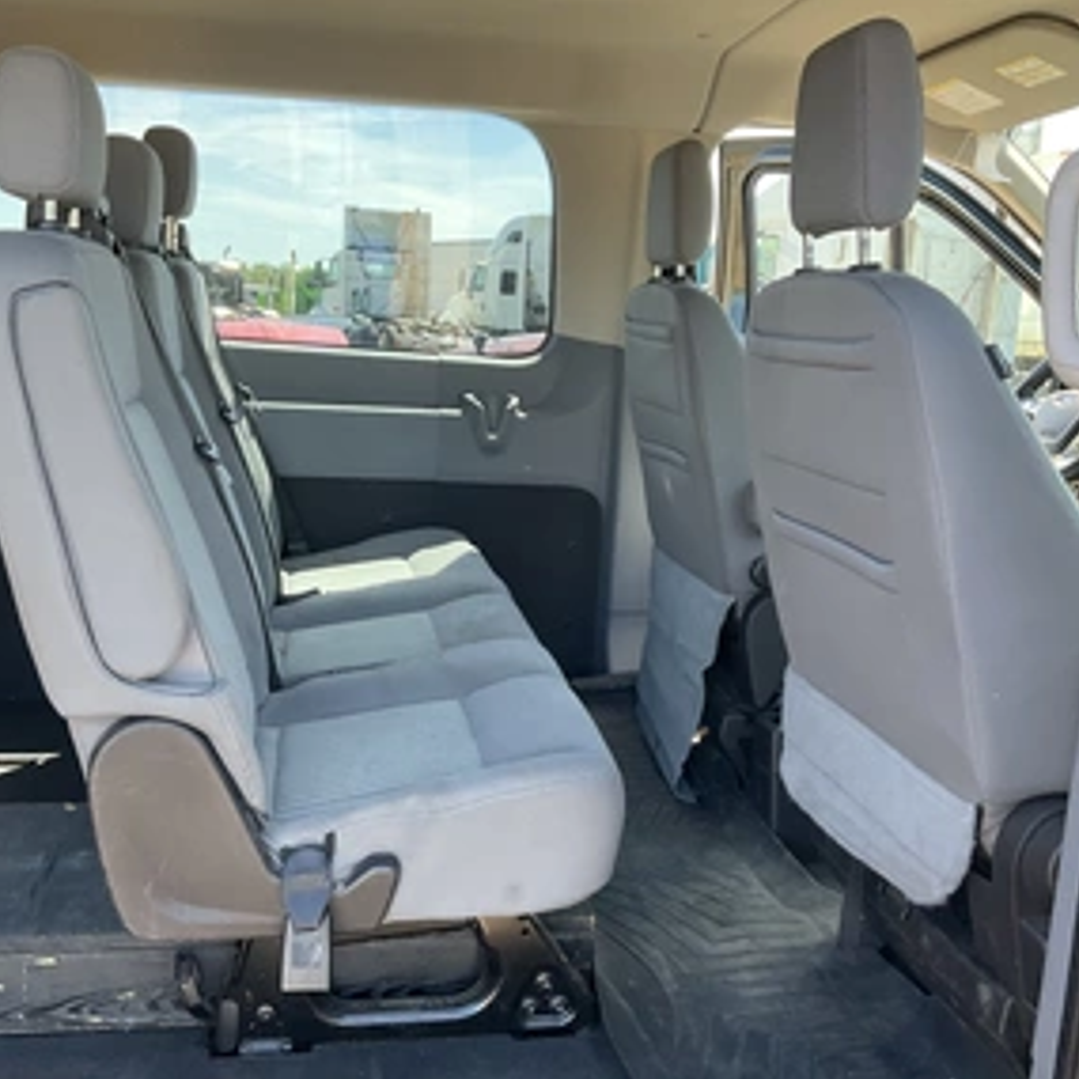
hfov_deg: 46.0
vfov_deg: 46.0
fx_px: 1270
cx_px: 538
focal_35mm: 36
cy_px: 530
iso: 32
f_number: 1.8
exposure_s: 1/122
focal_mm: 3
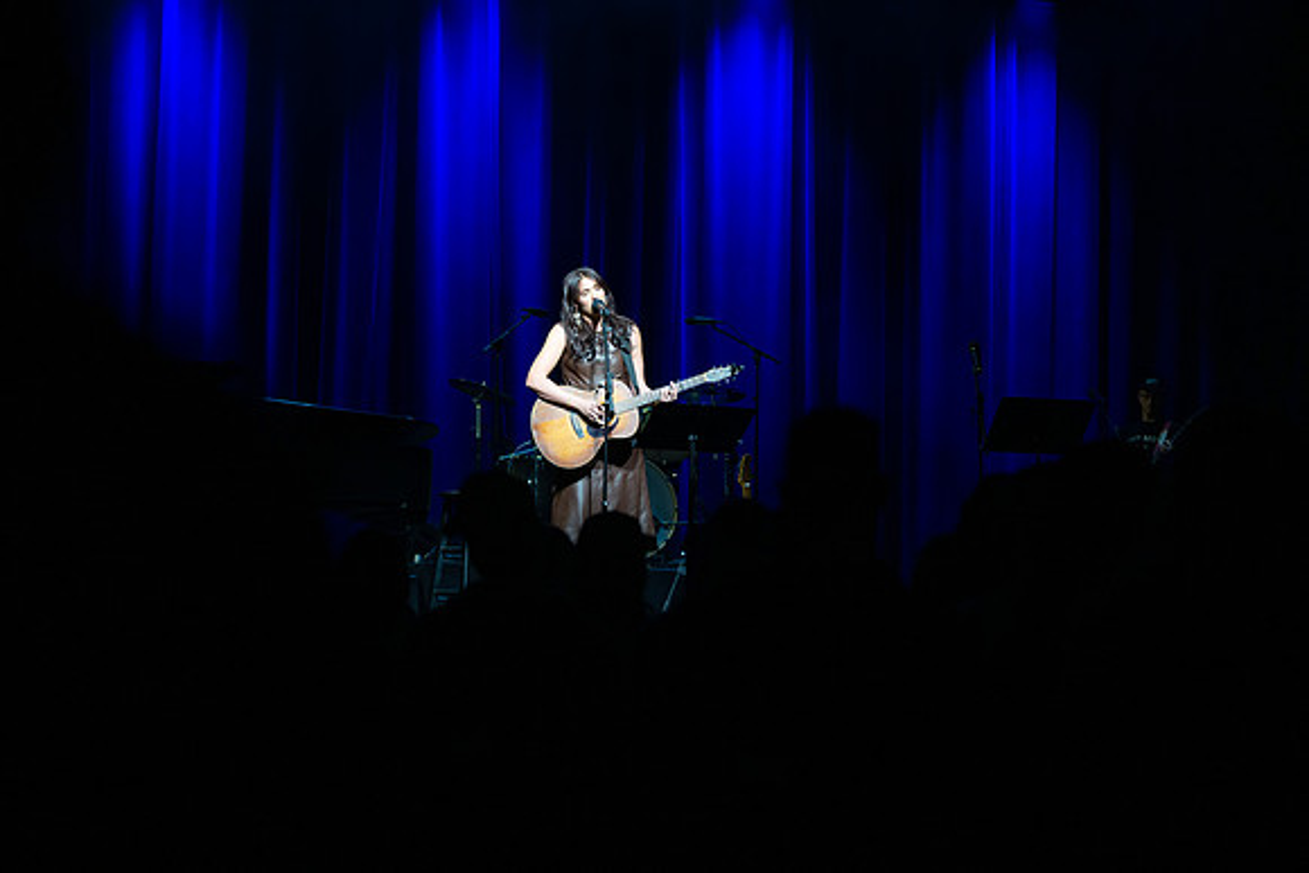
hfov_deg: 21.6
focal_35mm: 94
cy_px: 506
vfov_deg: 14.5
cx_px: 646
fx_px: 3424
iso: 400
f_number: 2.8
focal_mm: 80
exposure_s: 1/200
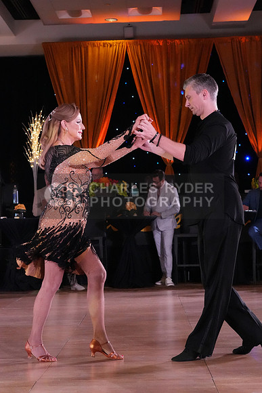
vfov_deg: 26.0
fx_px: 851
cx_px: 131
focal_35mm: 78
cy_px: 196
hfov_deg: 17.5
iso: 8000
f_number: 5.6
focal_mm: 52
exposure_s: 1/400
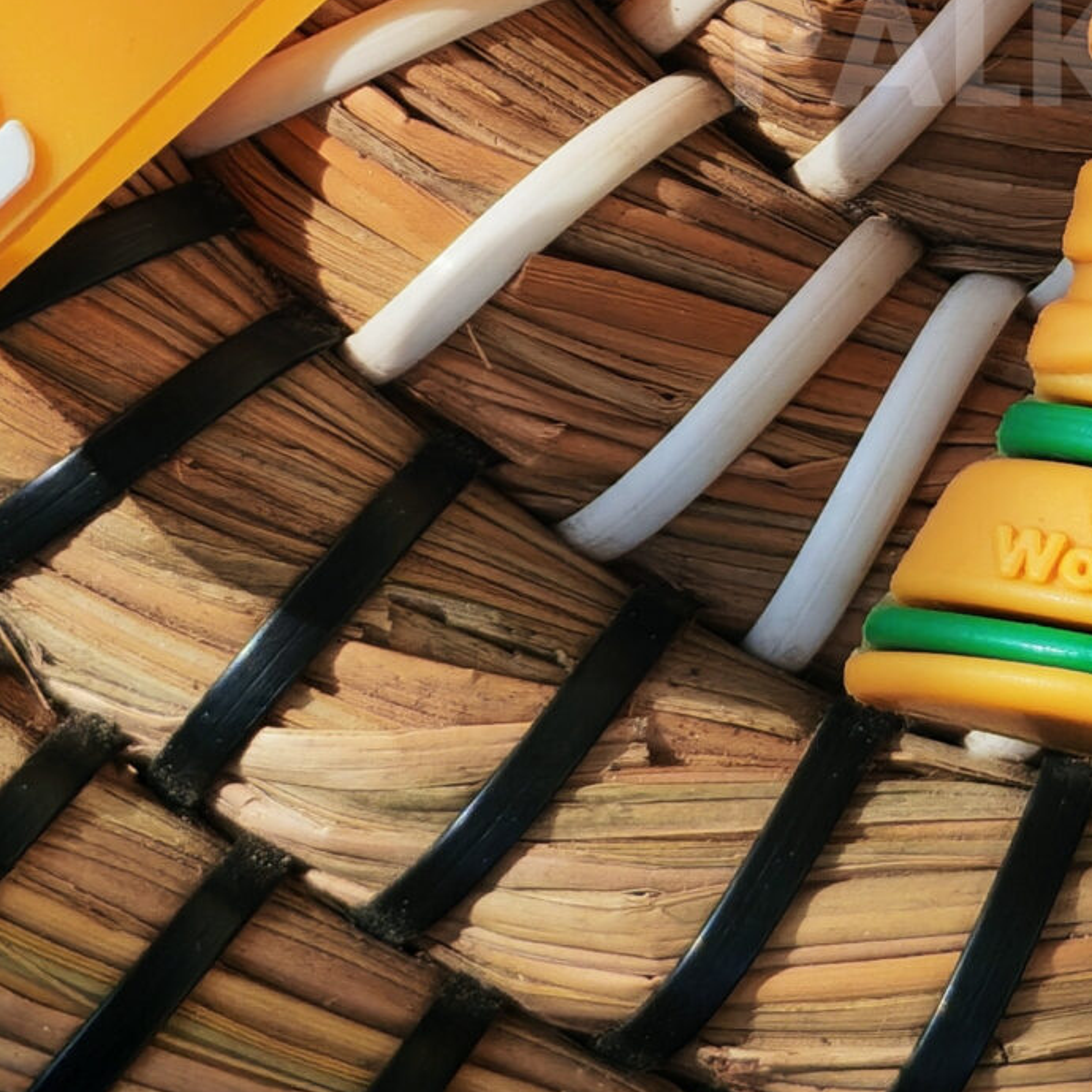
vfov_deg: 9.7
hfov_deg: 9.8
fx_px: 6317
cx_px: 950
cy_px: -222
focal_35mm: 177
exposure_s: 1/469
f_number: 1.9
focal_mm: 6.12
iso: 50
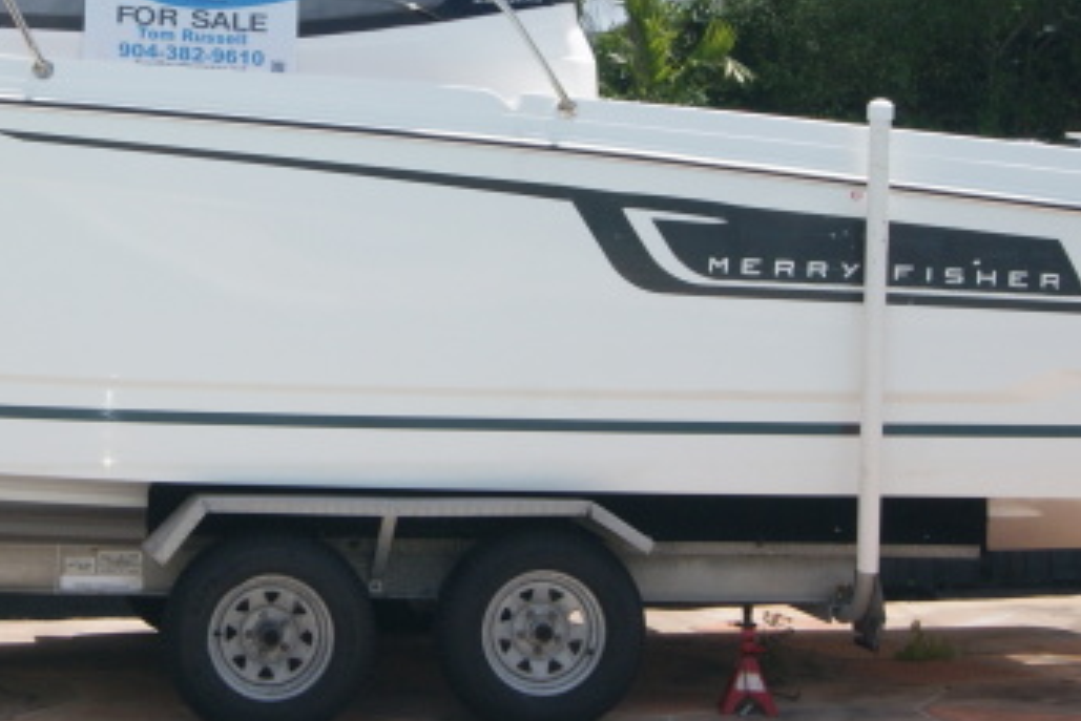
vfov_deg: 13.2
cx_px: 325
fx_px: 3064
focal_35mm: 102
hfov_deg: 19.9
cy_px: -41
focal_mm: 26
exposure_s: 1/160
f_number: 14
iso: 100
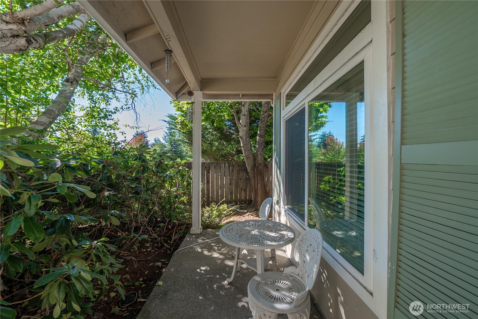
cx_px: 239
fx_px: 159
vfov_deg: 90.1
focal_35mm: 12
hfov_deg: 112.6
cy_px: 160
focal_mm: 12
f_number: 7.1
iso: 80
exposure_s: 1/40
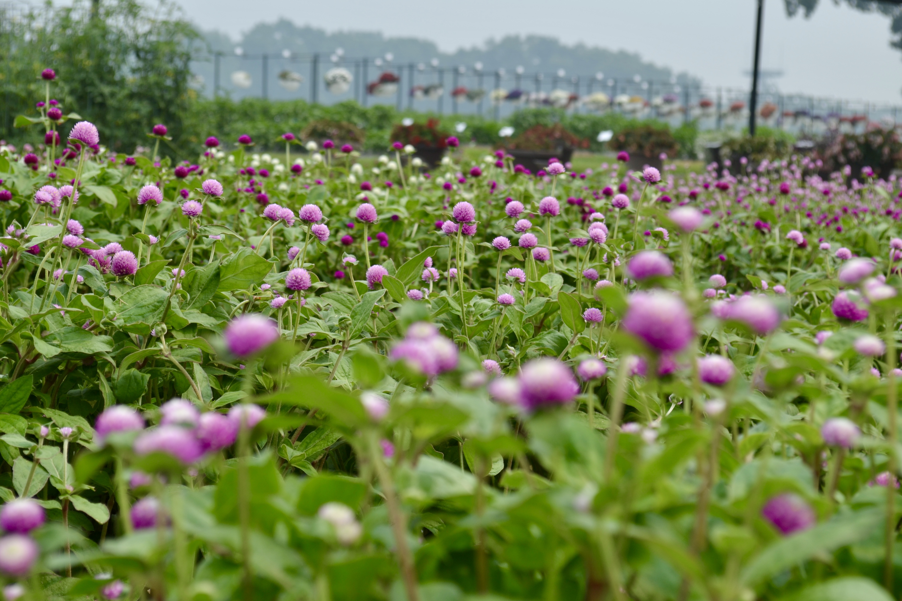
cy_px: 300
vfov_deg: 16.6
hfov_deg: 24.6
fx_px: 2067
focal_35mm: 82
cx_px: 451
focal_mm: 55
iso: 100
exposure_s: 1/250
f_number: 8
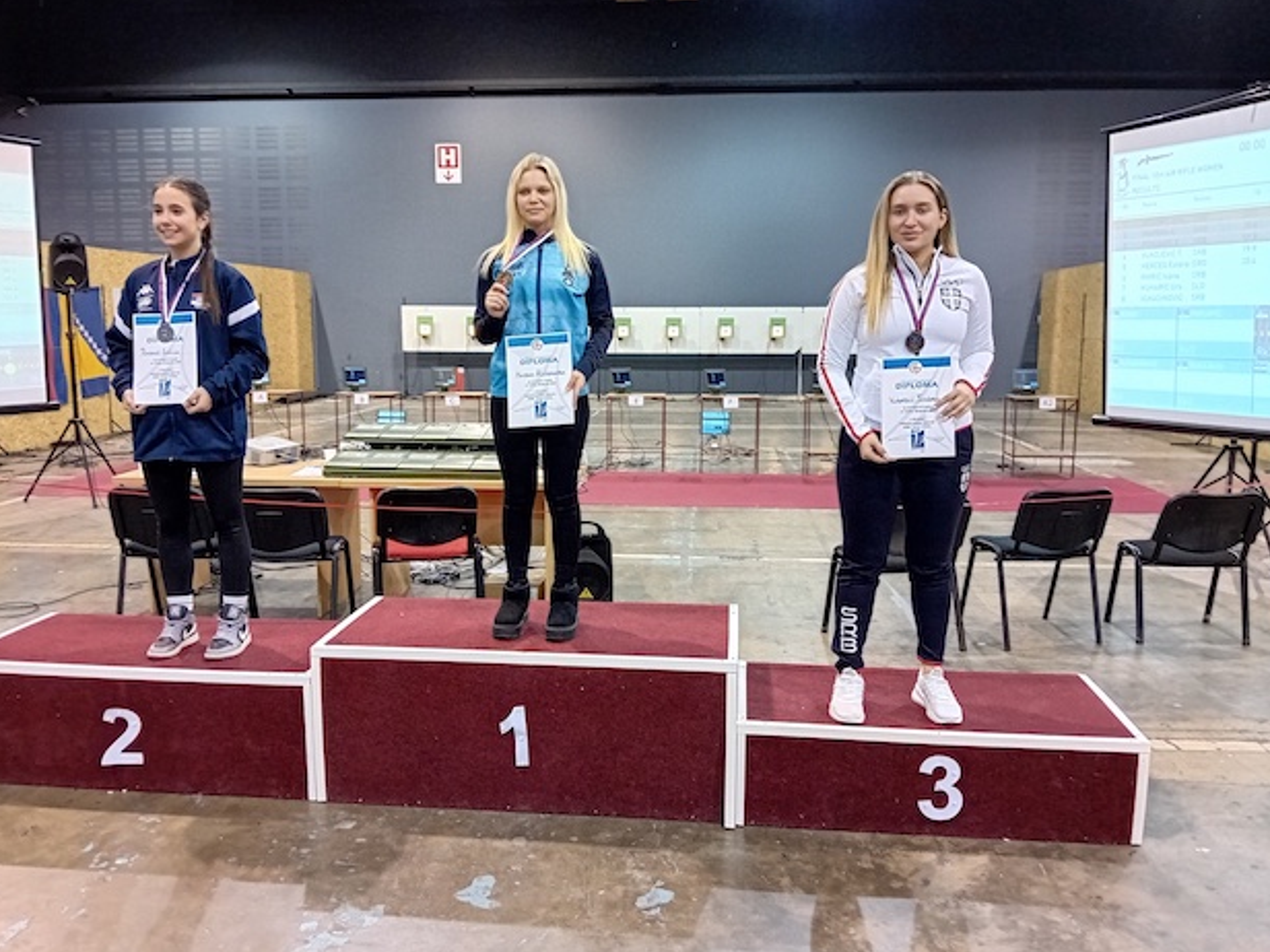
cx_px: 612
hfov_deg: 65.3
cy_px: 466
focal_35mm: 27
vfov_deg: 51.4
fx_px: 991
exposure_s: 1/25
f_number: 1.8
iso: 800
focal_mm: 3.98
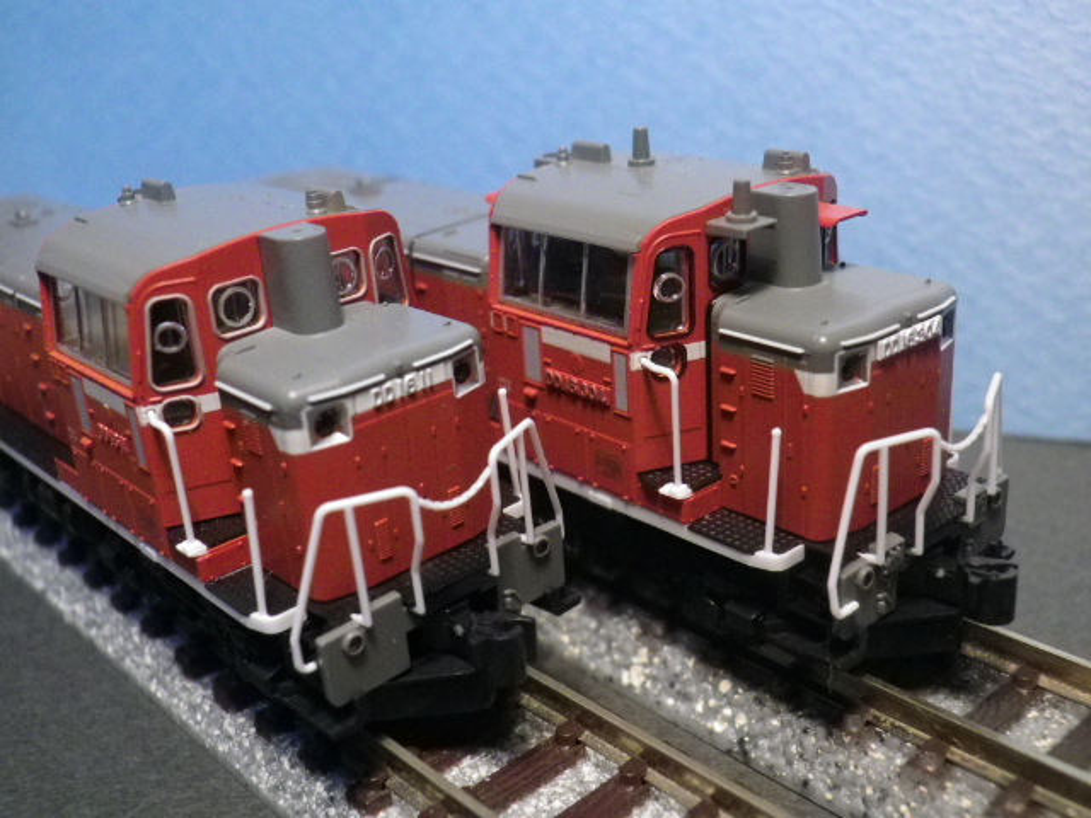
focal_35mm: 41
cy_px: 409
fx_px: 1292
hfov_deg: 45.8
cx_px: 546
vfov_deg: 35.1
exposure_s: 1/50
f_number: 3.9
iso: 640
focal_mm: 7.3
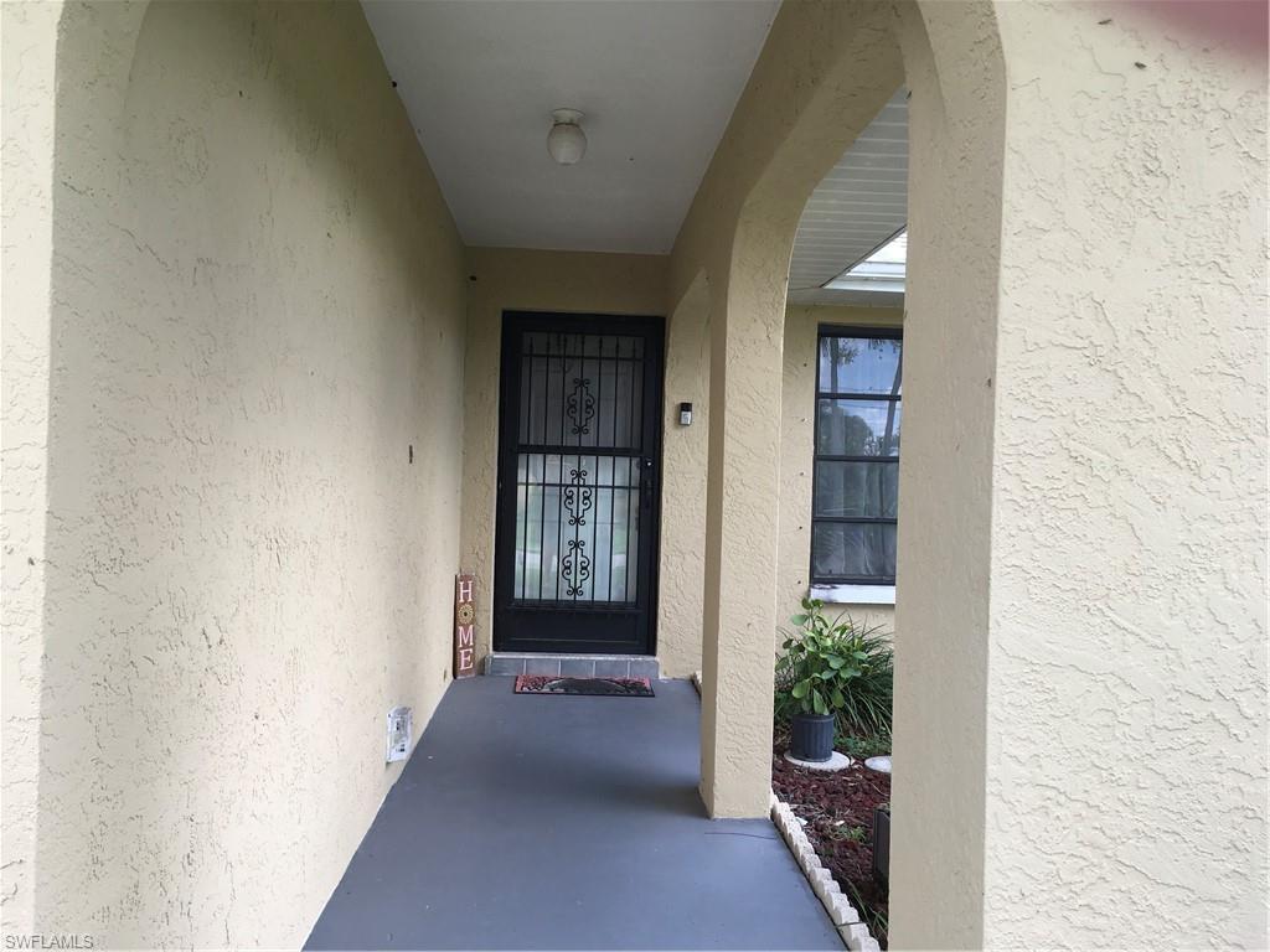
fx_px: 1064
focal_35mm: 29
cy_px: 476
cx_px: 635
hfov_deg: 61.7
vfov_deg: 48.2
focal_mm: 4.15
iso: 25
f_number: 2.2
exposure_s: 1/180
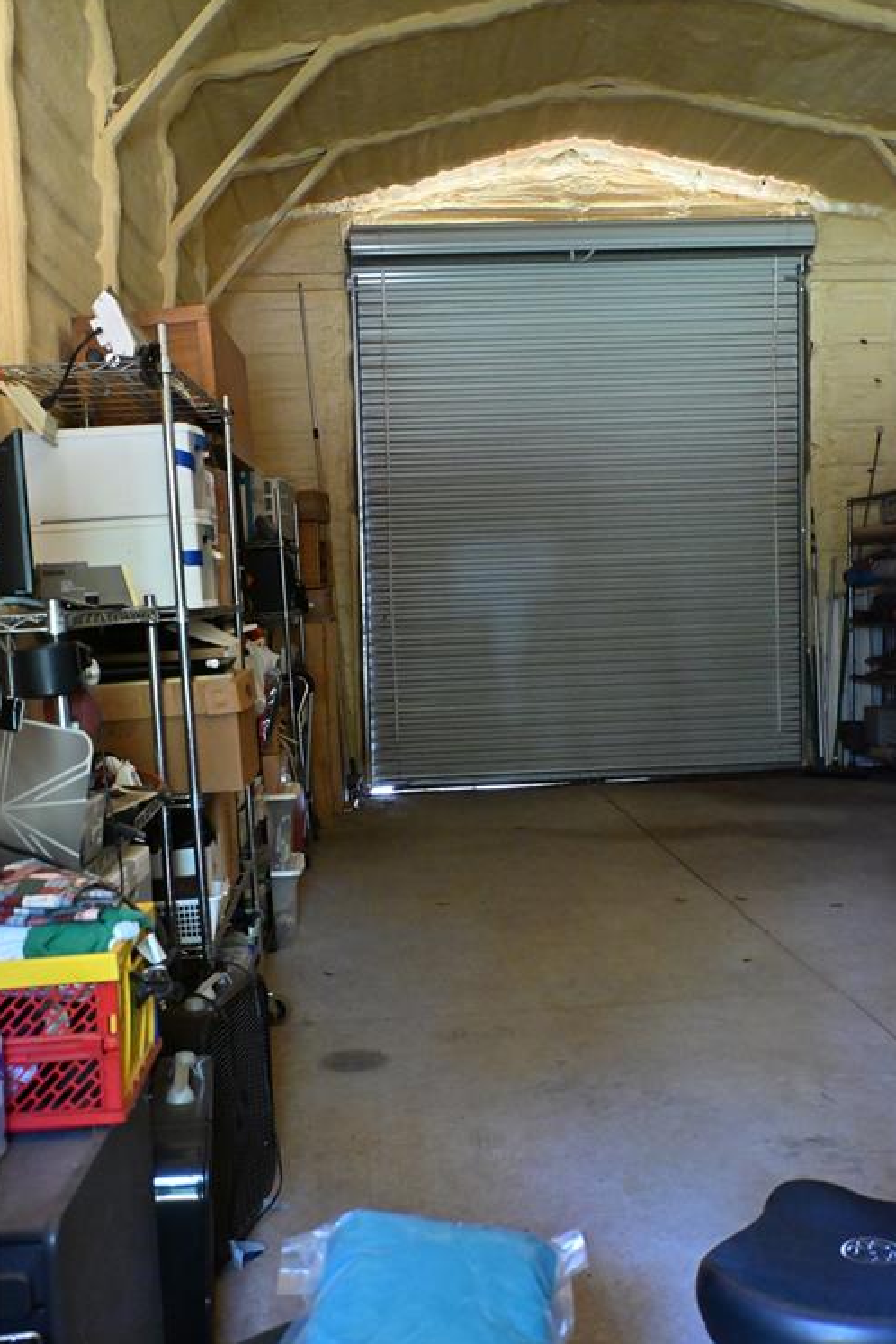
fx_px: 1381
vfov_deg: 51.9
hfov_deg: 35.9
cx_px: 450
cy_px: 685
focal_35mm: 37
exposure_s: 1/40
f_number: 4.5
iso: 5000
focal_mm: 24
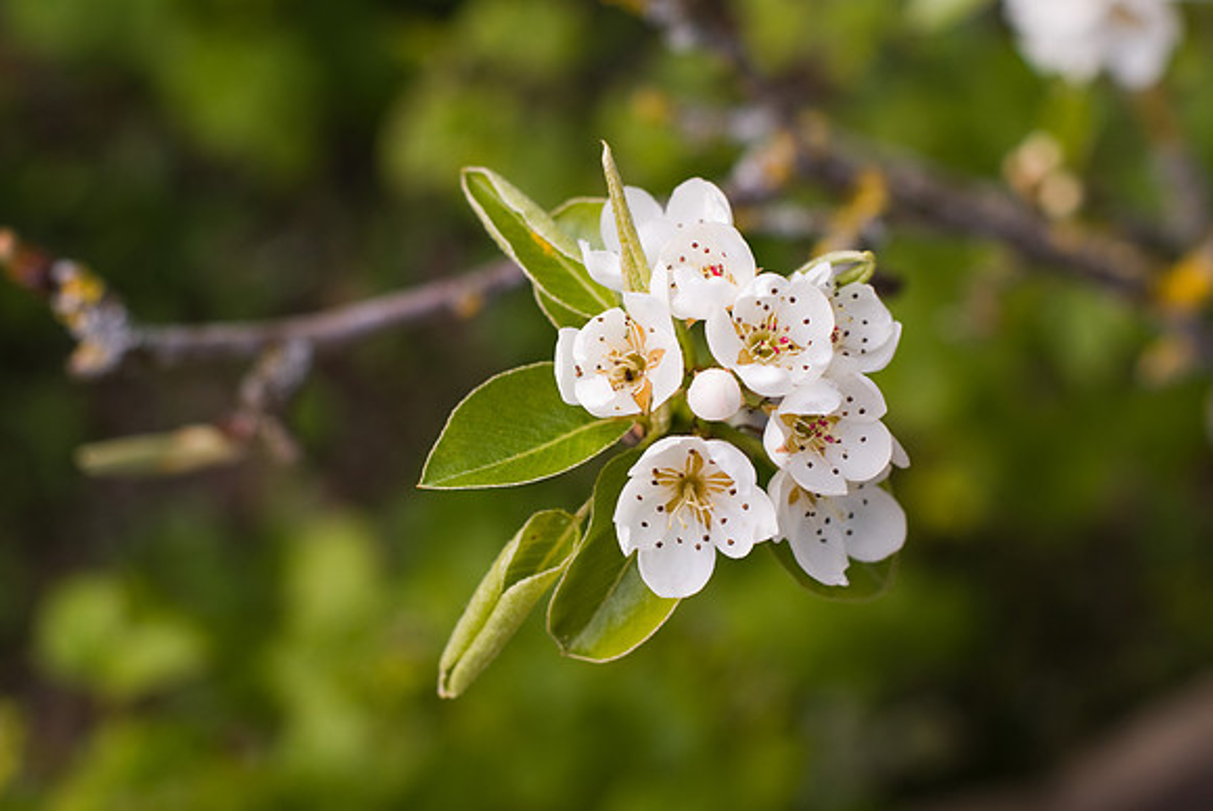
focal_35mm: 75
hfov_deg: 27.0
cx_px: 606
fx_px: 2530
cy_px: 406
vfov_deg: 18.2
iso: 100
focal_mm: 50
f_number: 4.5
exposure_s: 1/250
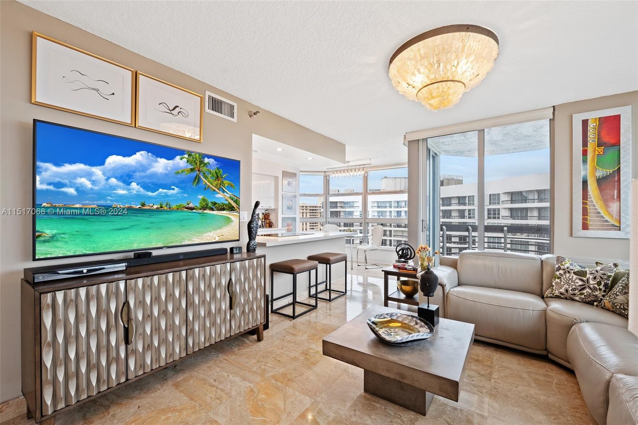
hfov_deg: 104.2
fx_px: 248
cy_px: 212
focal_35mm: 14
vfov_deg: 81.2
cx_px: 319
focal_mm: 14
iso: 200
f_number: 8
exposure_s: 1/13
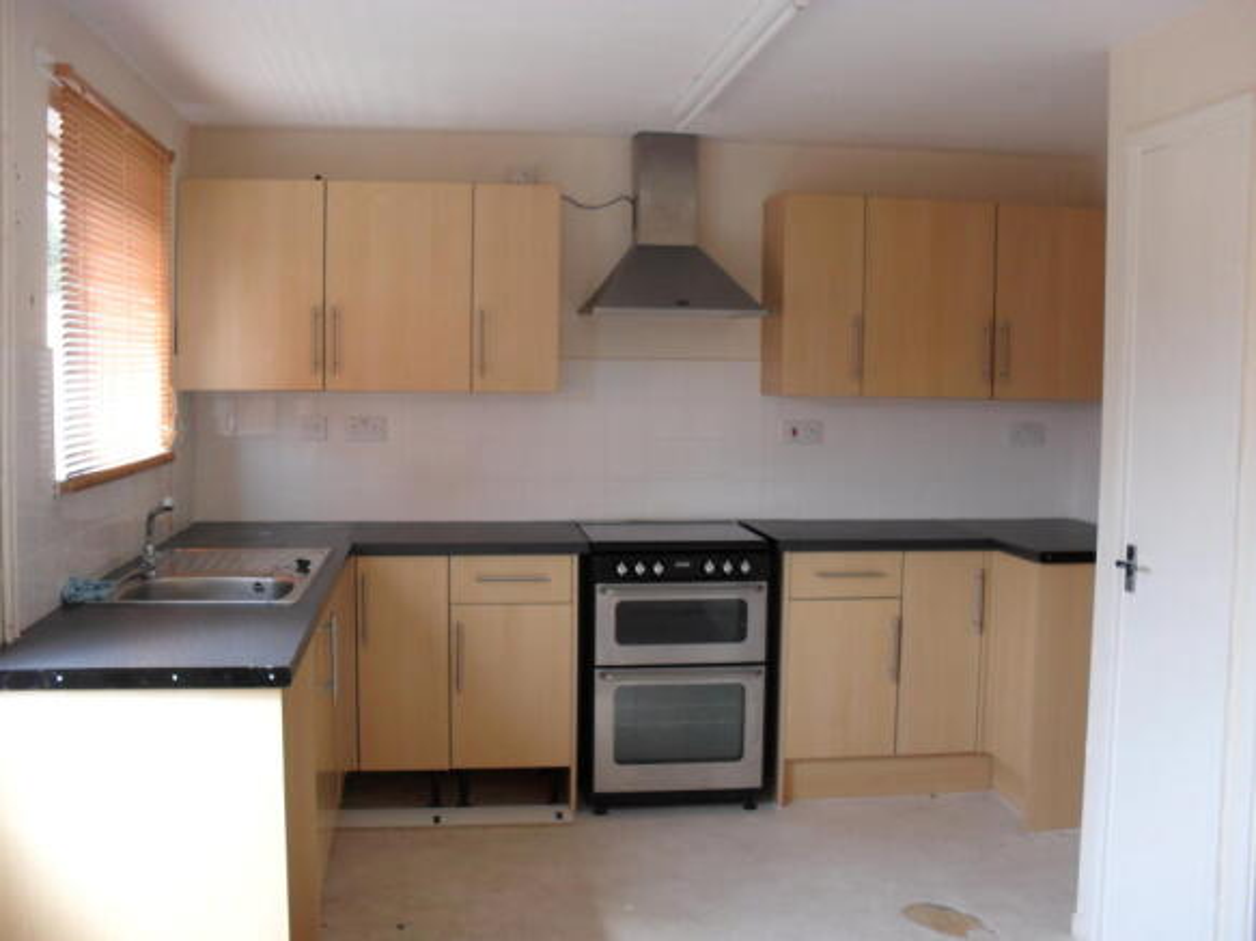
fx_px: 1270
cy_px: 470
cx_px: 628
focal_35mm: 35
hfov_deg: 52.6
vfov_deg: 40.7
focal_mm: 6.3
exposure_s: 1/60
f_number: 3.2
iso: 100
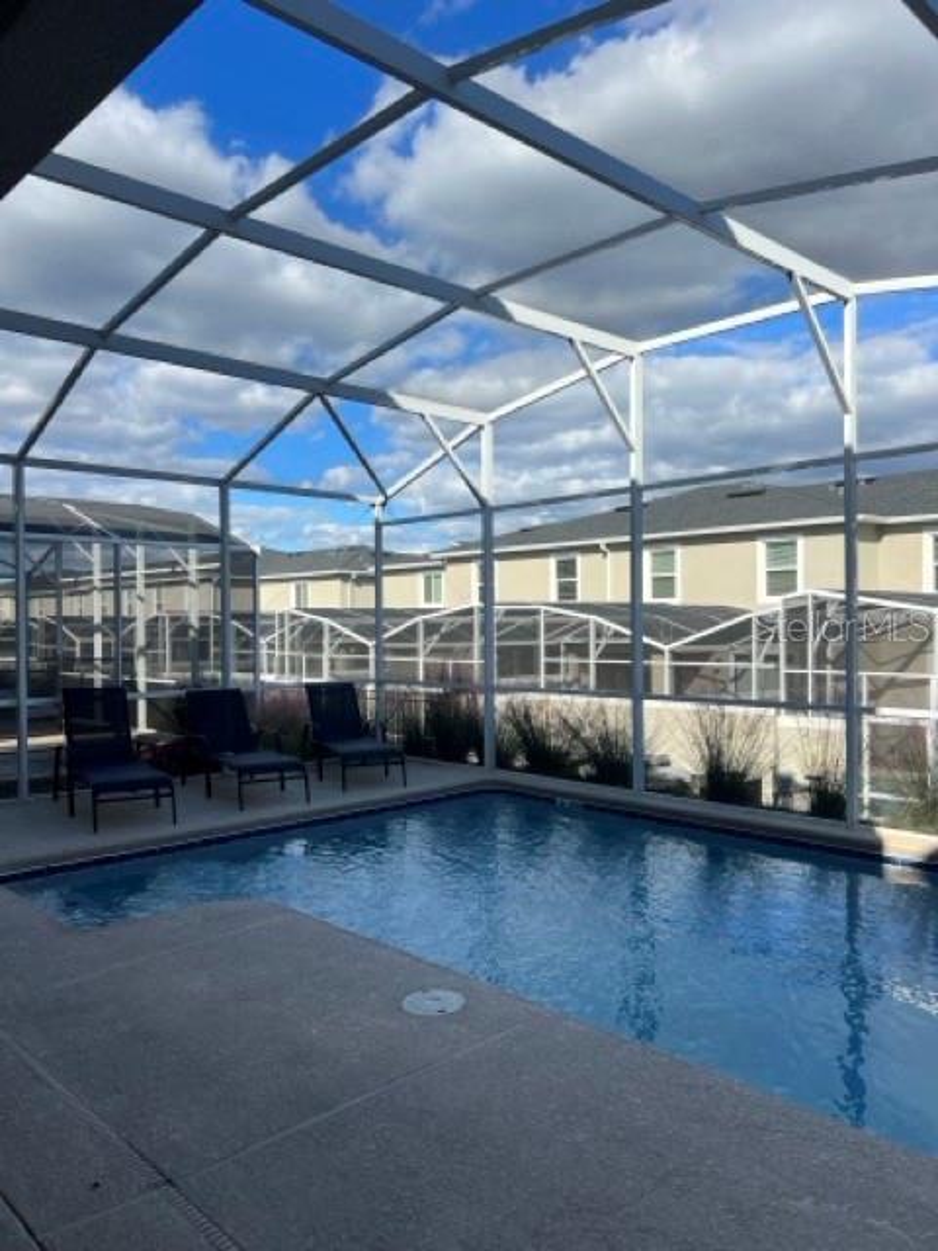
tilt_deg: +0.2
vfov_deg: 67.3
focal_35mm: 26
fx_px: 939
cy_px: 626
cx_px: 469
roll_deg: +0.9
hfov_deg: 53.1
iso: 50
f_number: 1.5
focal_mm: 5.7
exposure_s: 1/2457
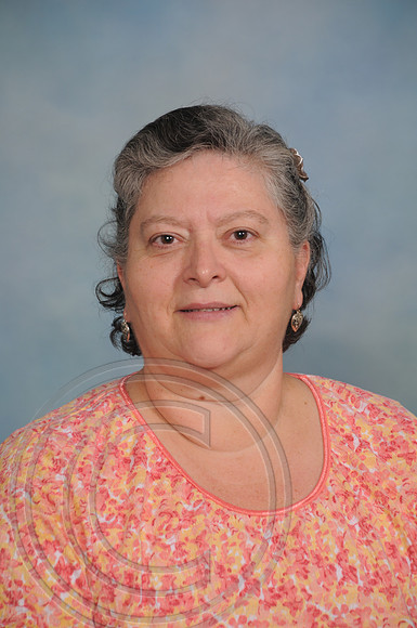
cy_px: 314
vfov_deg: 15.2
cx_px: 208
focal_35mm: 135
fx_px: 2352
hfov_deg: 10.1
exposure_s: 1/80
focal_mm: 90
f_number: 5.6
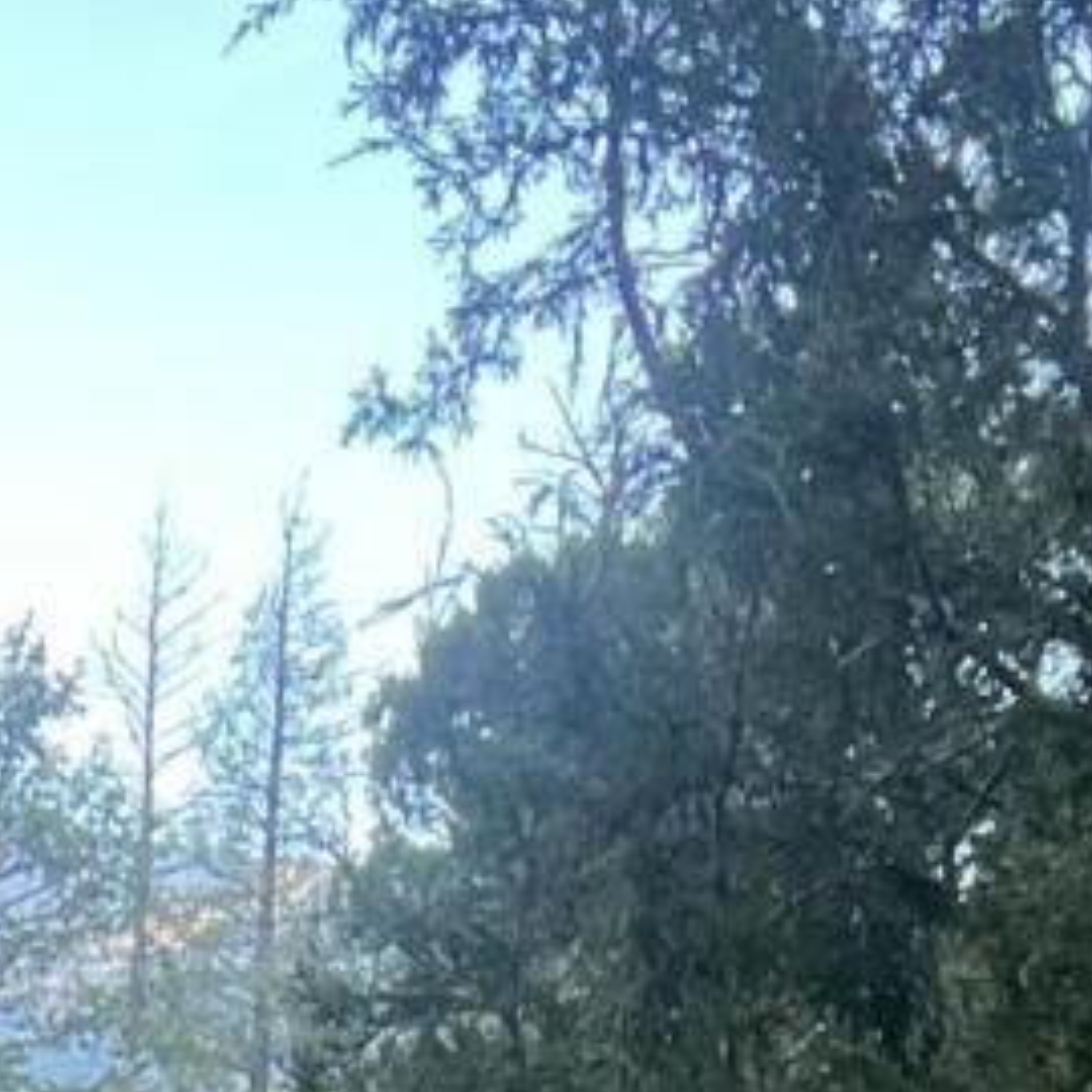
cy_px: 2750
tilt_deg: -11.8
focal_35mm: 170
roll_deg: +0.4
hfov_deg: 10.2
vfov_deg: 9.1
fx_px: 6067
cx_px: -49
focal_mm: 5.7
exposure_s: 1/153
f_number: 1.5
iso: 64
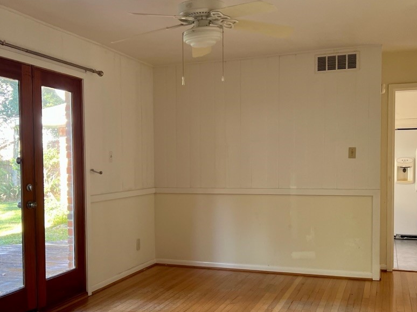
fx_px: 518
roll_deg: +0.5
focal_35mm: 43
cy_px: 186
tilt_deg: -2.5
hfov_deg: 43.8
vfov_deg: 33.5
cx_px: 181
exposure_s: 1/60
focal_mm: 5.7
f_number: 1.5
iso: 80
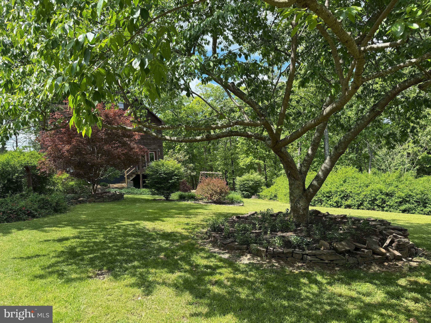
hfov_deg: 71.6
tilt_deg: -0.5
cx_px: 216
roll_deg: +3.1
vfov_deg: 56.8
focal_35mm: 24
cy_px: 162
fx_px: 299
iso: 80
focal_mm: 6.76
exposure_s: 1/1151
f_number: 1.78
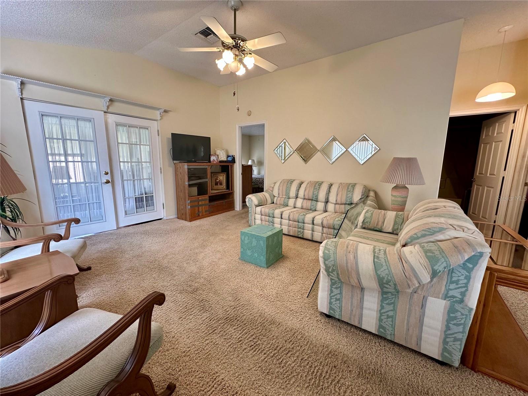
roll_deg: +0.0
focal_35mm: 14
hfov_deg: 102.1
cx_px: 264
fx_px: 214
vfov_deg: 85.7
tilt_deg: -9.6
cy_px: 198
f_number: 2.2
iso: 200
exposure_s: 1/120
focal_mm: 2.22
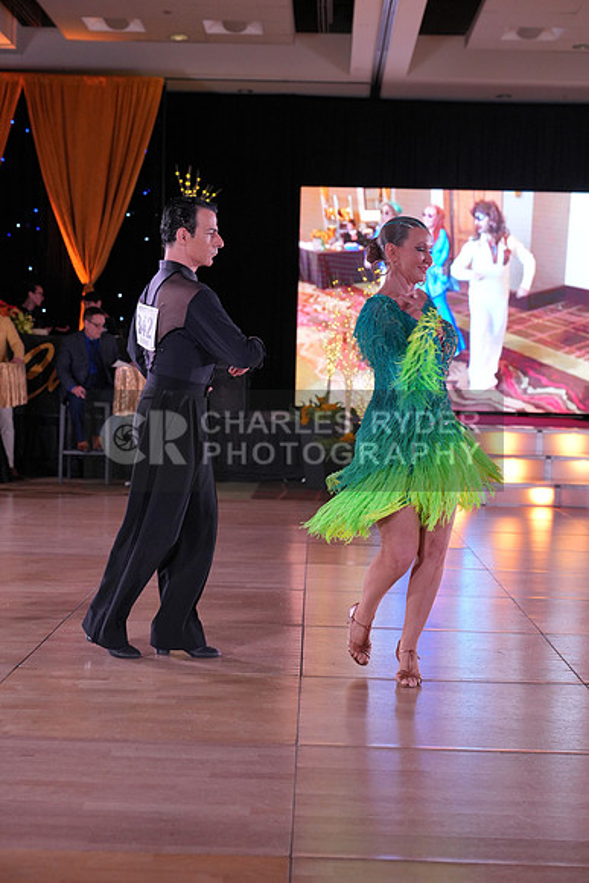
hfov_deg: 22.3
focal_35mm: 61
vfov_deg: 32.9
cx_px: 294
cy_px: 442
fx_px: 1496
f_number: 4
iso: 1600
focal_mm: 61
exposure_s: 1/400
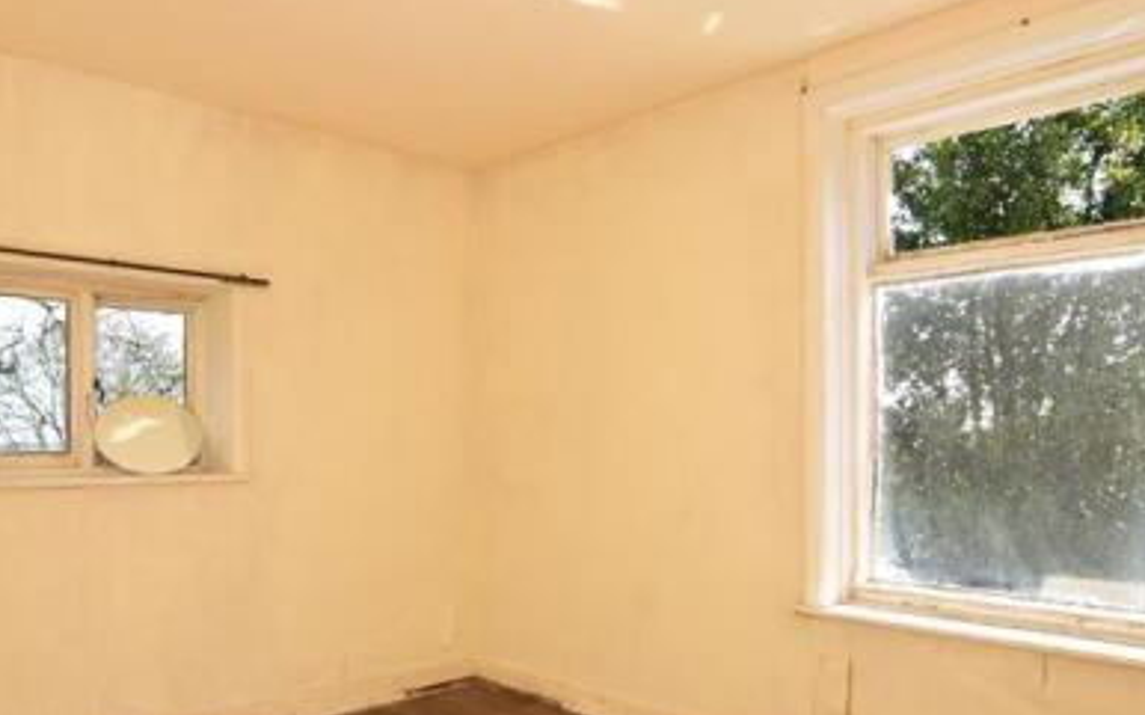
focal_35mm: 26
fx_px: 811
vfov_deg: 47.1
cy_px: 447
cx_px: 439
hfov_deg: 69.5
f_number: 9
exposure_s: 1/200
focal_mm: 10
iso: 400
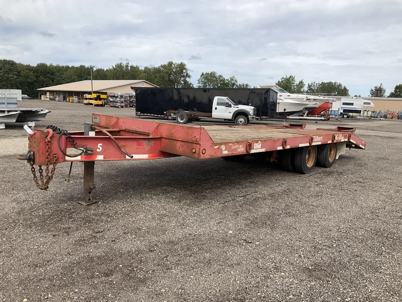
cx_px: 201
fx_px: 337
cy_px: 151
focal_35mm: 29
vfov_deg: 48.3
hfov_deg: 61.6
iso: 25
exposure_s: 1/1577
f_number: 1.8
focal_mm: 3
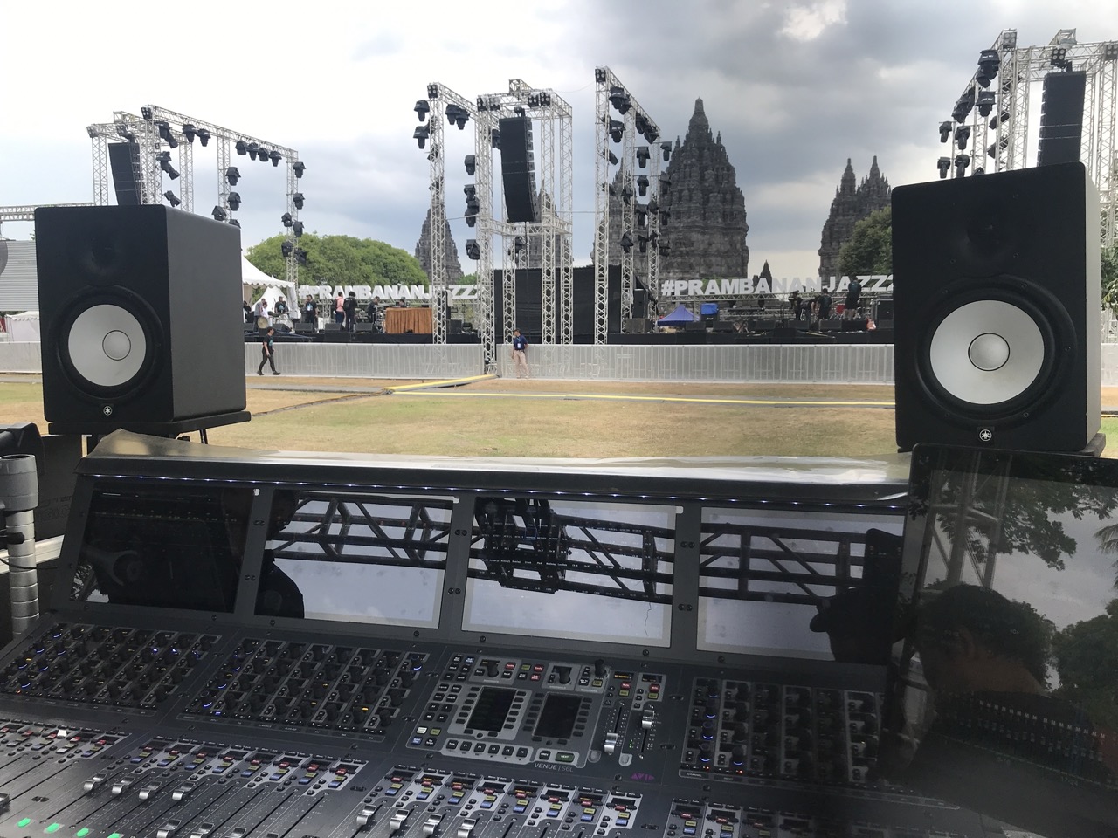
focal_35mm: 28
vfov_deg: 49.7
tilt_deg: -5.8
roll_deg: -0.7
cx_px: 559
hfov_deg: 63.4
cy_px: 419
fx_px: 904
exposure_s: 1/785
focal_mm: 3.99
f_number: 1.8
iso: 20
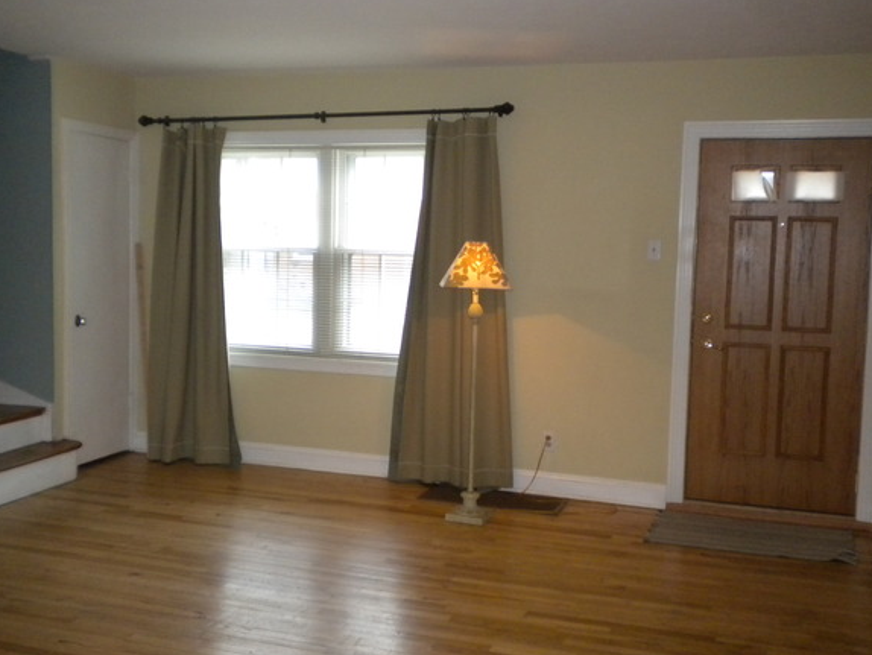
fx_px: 983
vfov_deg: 36.8
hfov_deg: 47.8
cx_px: 428
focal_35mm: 39
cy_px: 331
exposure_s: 1/40.7
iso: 400
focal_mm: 6.3
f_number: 3.1
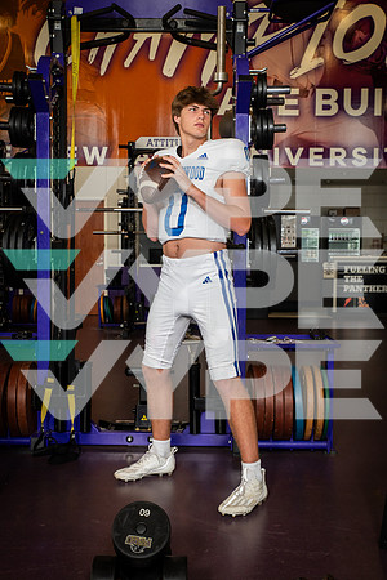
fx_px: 677
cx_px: 194
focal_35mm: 42
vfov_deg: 46.4
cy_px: 290
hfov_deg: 31.9
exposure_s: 1/250
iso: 800
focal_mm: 42
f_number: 7.1
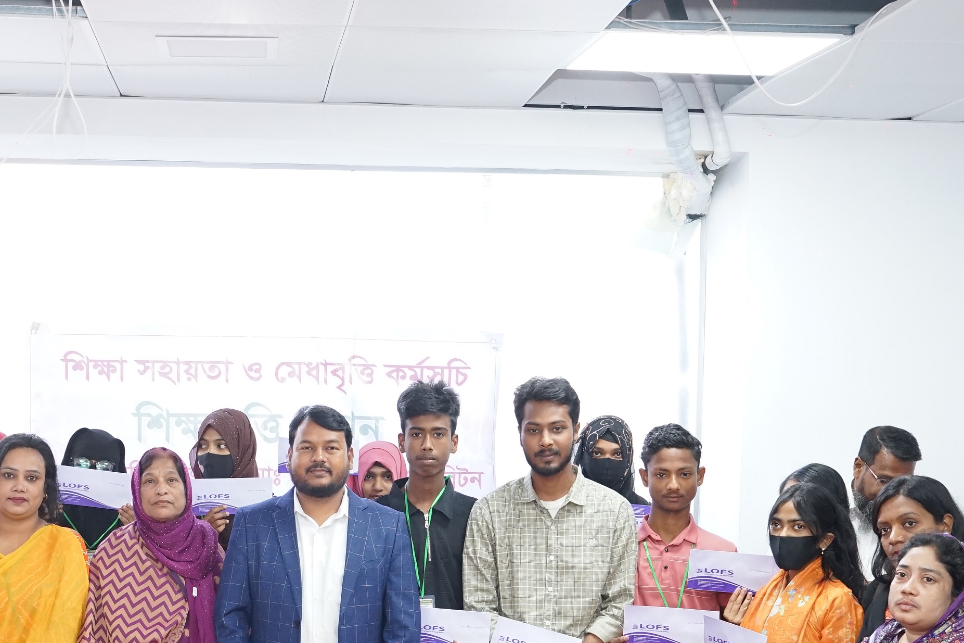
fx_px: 1821
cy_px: 503
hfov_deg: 29.5
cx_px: 322
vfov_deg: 19.8
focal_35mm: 68
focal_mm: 35
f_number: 5.6
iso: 2000
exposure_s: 1/100
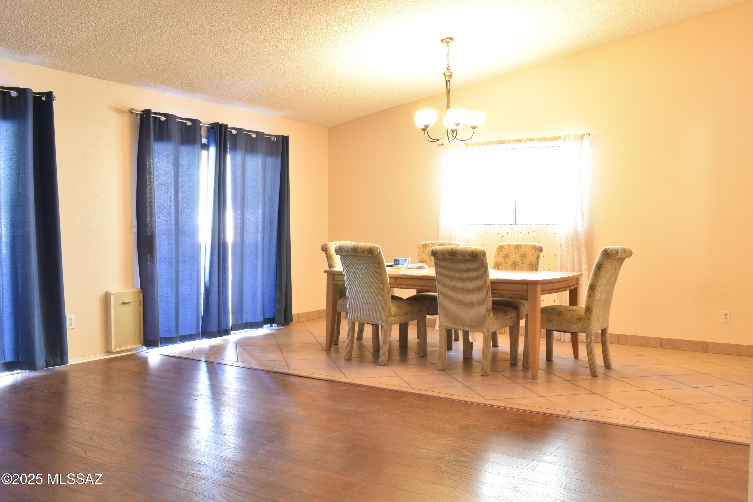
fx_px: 659
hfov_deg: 59.5
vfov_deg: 41.7
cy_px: 251
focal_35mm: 32
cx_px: 376
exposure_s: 6
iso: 100
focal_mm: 21
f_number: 14
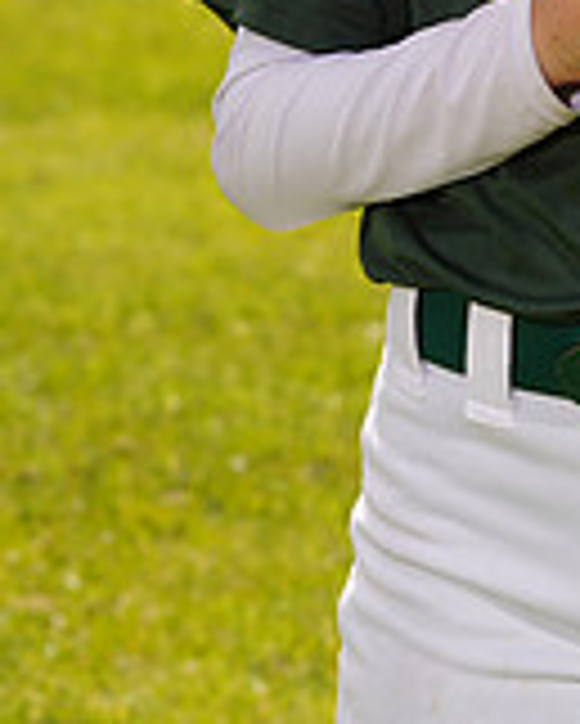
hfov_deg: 4.6
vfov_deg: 5.7
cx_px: 438
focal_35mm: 338
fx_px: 7246
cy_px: -346
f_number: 9
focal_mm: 100
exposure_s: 1/160
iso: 80
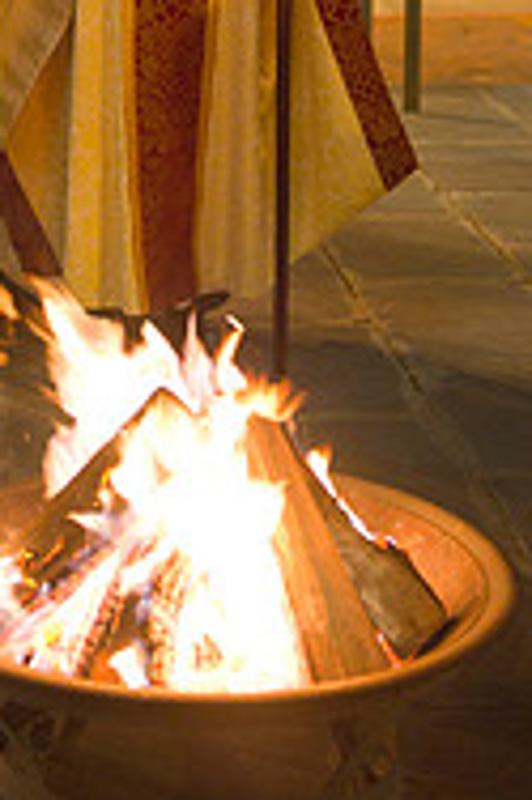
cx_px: 11
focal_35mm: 108
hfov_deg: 12.5
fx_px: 2398
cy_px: -77
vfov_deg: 18.3
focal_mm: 45
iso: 2500
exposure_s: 1/50
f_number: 2.8
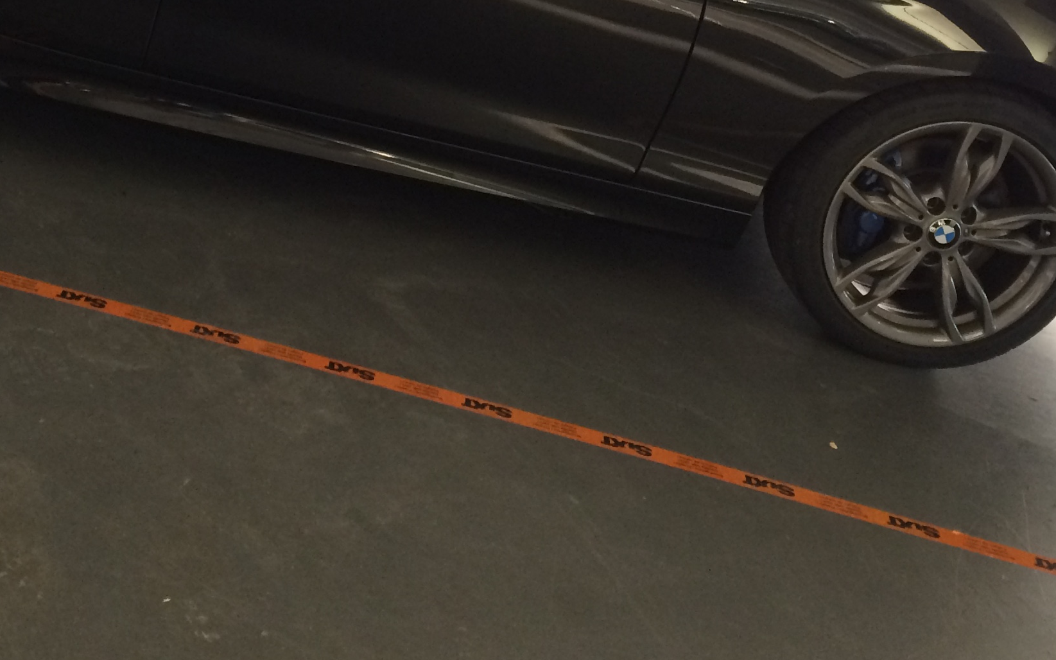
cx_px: 274
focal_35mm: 61
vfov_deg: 20.4
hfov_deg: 32.9
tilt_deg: -17.0
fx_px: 1755
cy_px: -47
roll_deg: -12.3
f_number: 2.2
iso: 160
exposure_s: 1/33
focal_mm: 4.15
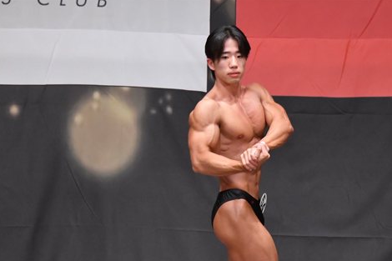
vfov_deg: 3.7
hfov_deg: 5.6
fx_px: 4038
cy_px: 210
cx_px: 237
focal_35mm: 371
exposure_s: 1/400
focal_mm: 150
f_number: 5.6
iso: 6400
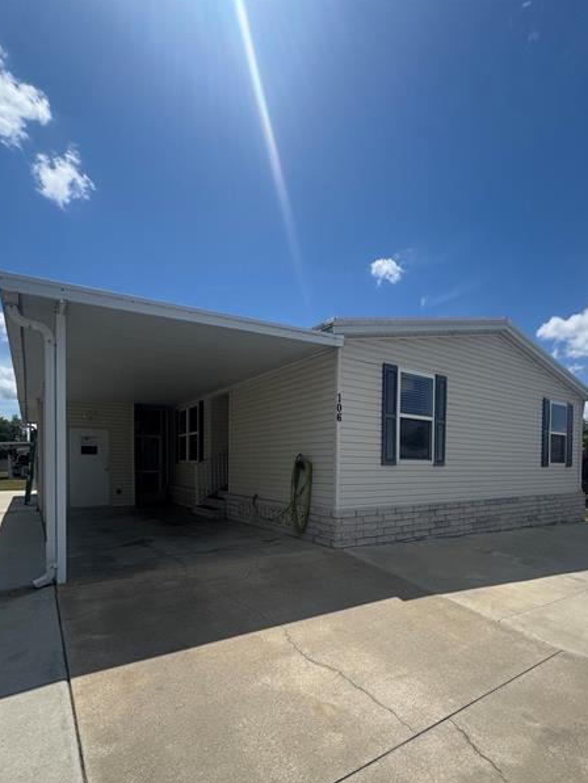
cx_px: 323
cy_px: 473
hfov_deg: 71.4
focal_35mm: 18
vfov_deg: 86.5
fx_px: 408
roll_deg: -0.4
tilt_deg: +0.1
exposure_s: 1/4132
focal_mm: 2.22
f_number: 2.2
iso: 50
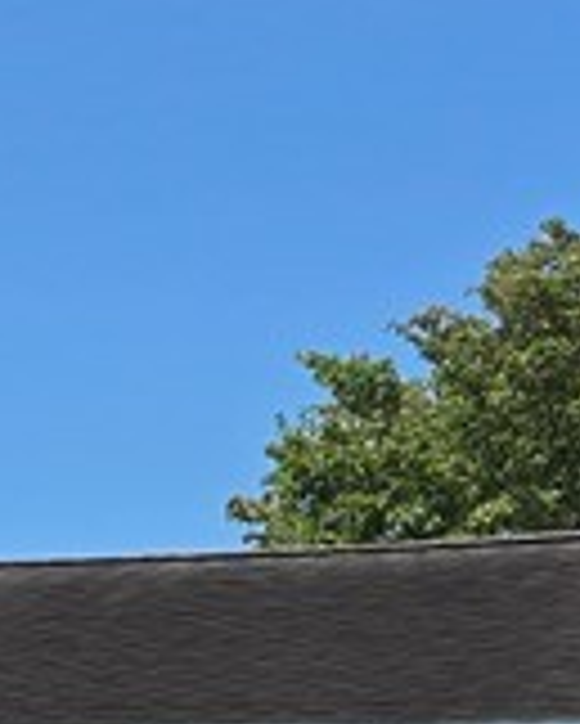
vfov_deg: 12.6
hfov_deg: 9.1
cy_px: 1187
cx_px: -1030
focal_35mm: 143
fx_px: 3065
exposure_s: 1/960
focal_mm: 6.3
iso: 12
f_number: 1.7
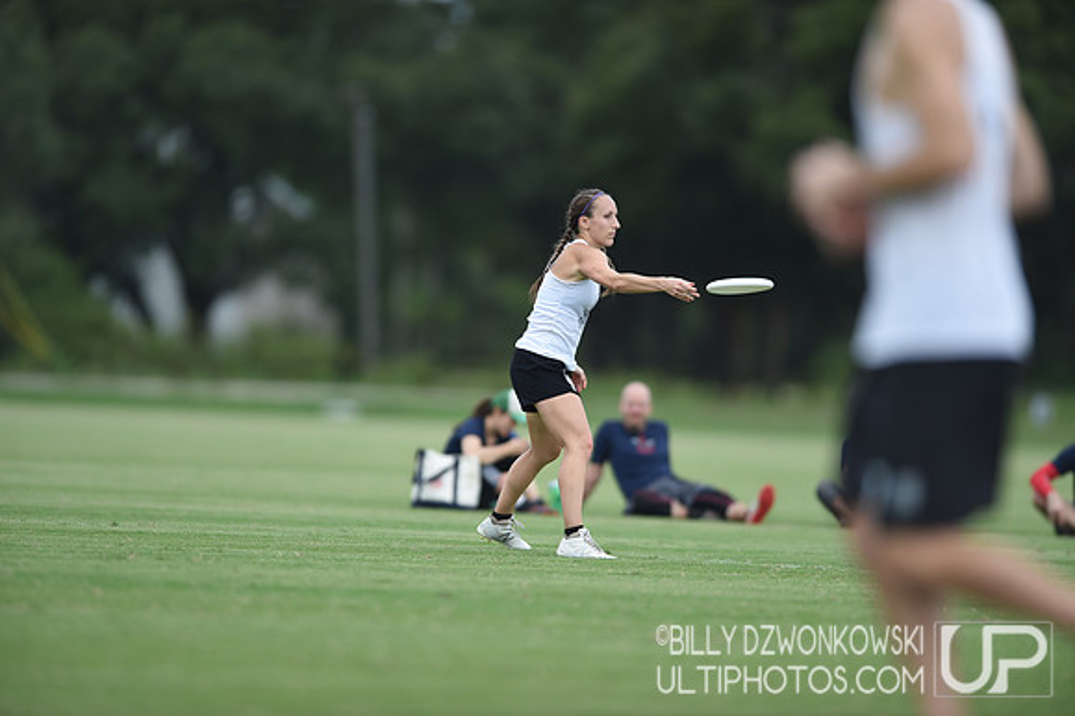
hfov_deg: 5.2
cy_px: 358
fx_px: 11937
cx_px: 538
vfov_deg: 3.4
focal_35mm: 400
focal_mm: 400
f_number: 2.8
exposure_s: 1/800
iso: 100
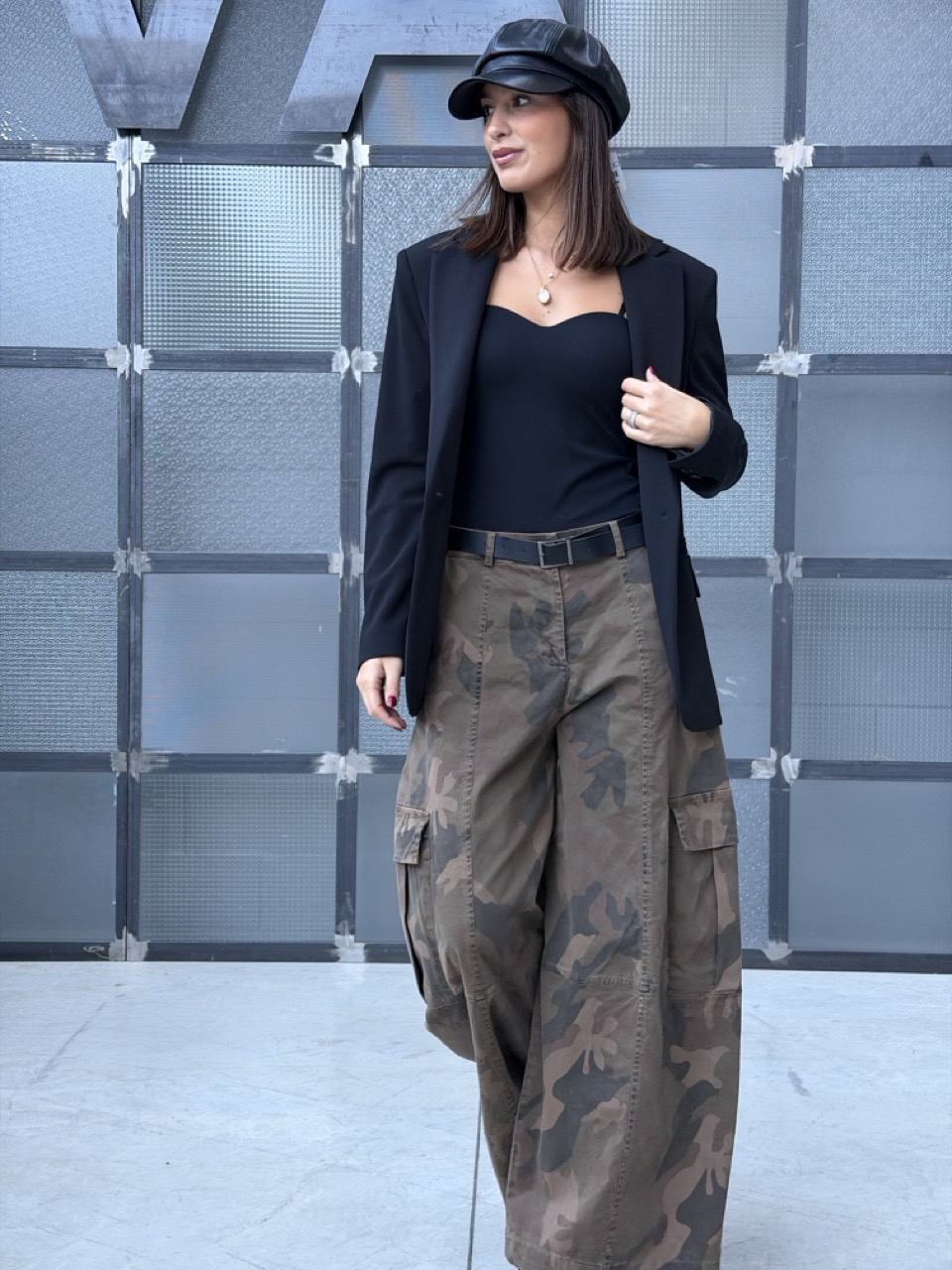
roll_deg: +0.1
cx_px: 476
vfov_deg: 39.7
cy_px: 635
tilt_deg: -2.0
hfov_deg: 30.3
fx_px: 1760
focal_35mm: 48
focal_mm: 6.76
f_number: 1.78
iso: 250
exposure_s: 1/47
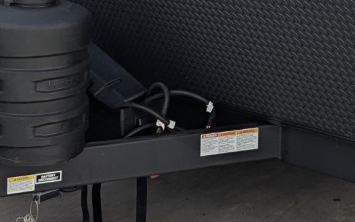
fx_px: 968
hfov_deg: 20.2
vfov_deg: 12.5
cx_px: 354
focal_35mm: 100
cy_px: -110
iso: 48
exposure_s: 1/770
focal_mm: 6.81
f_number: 1.85
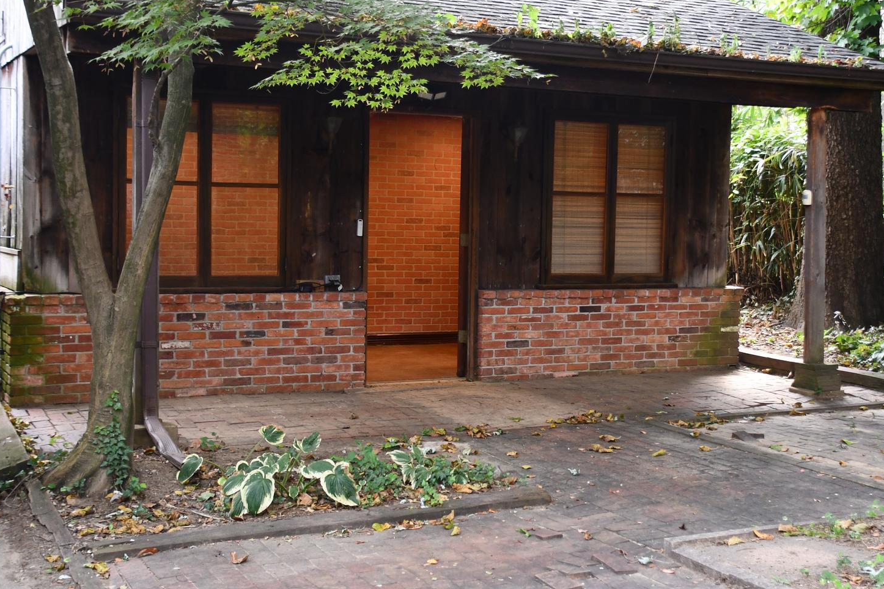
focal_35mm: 51
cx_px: 512
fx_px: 1252
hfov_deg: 38.8
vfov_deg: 26.5
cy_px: 273
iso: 800
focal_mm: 24
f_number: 3.8
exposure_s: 1/200
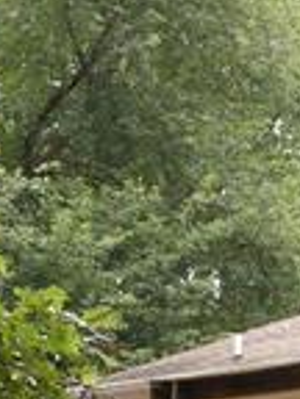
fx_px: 2138
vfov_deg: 10.7
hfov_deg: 7.2
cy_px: 215
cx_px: 892
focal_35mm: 185
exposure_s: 1/100
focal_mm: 18
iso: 100
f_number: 5
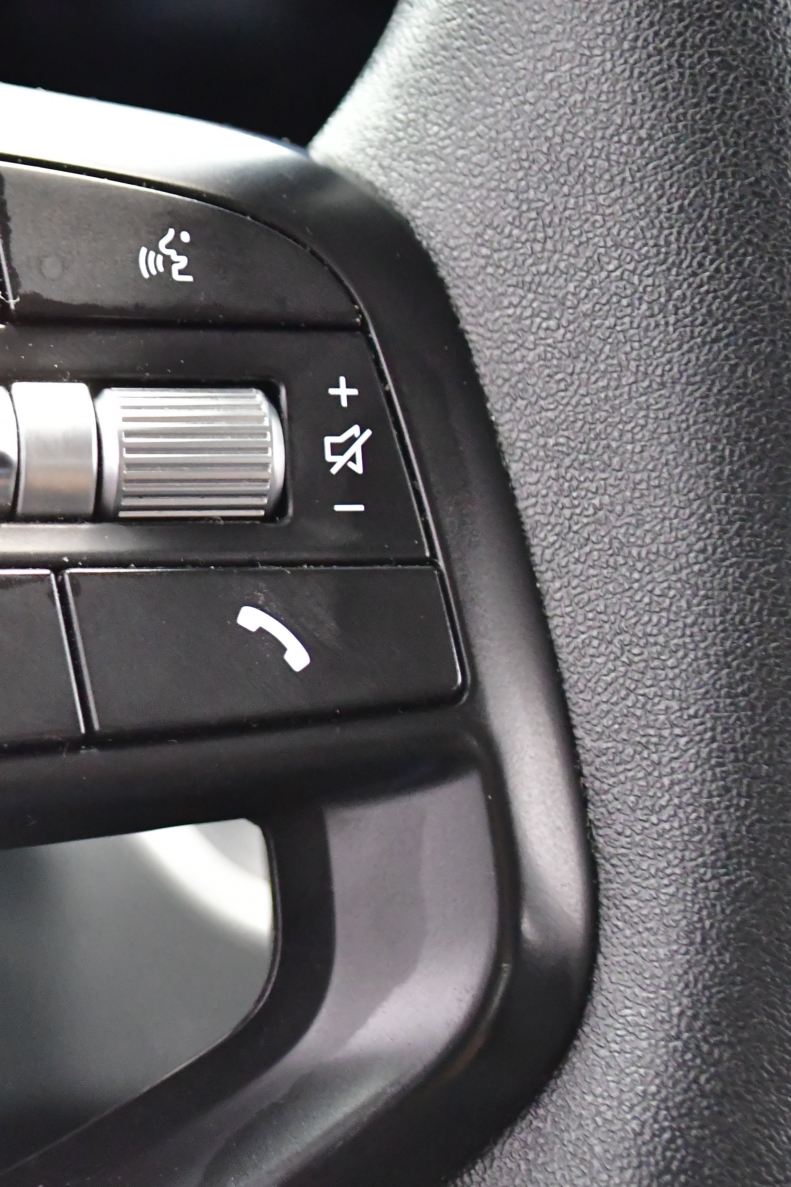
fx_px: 2834
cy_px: 595
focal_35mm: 86
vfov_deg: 23.6
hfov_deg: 15.5
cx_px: -34
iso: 7200
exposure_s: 1/30
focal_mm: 38
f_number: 5
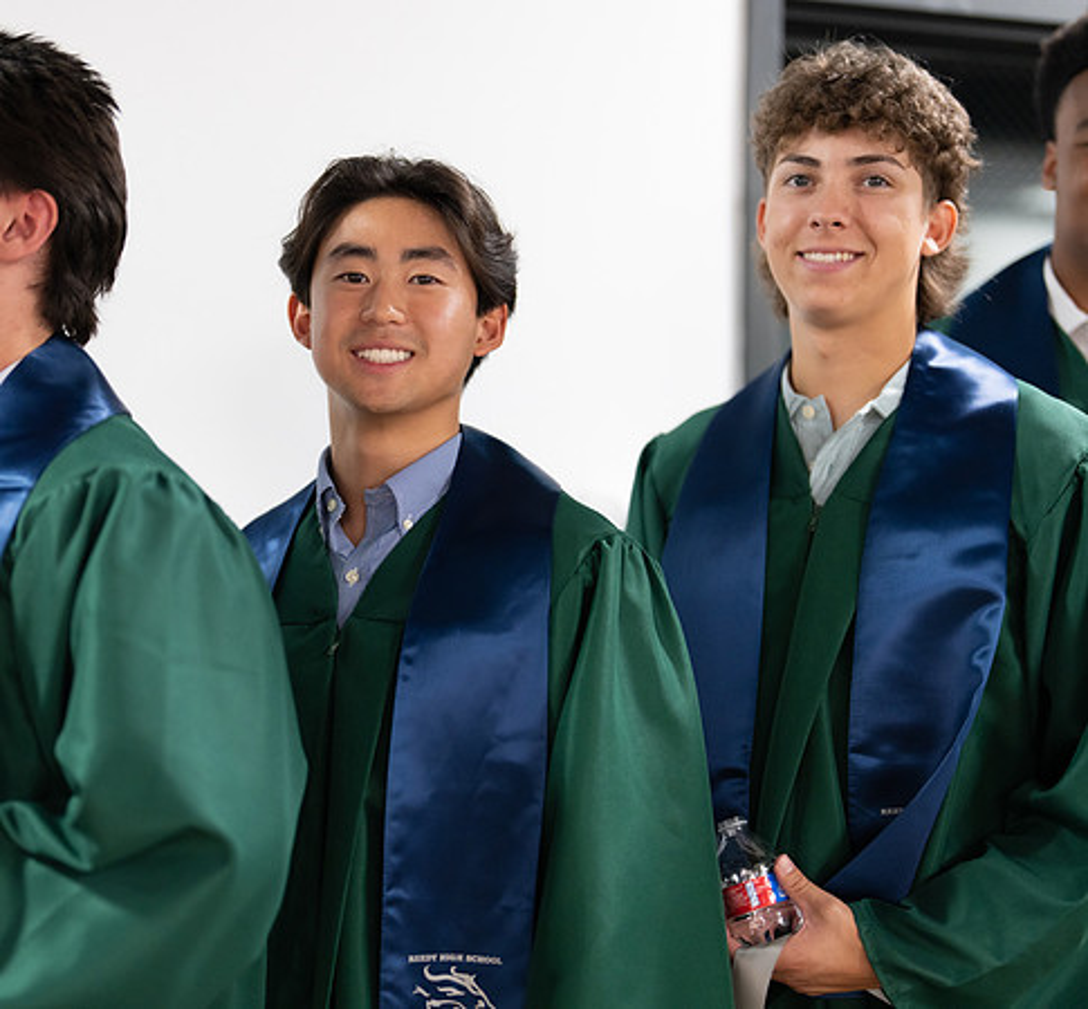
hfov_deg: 28.3
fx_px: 2150
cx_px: 403
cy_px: 493
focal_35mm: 63
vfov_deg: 26.4
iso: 640
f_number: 1.2
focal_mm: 50
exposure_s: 1/320
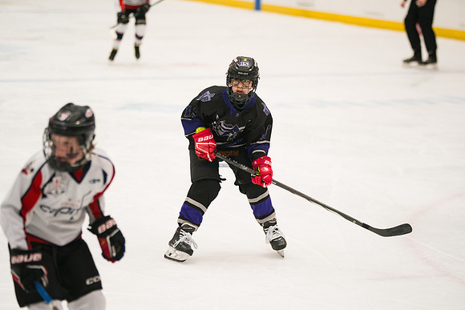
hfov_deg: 13.9
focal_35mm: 148
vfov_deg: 9.3
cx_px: 232
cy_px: 155
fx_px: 1912
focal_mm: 148
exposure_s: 1/1250
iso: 2000
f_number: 3.2
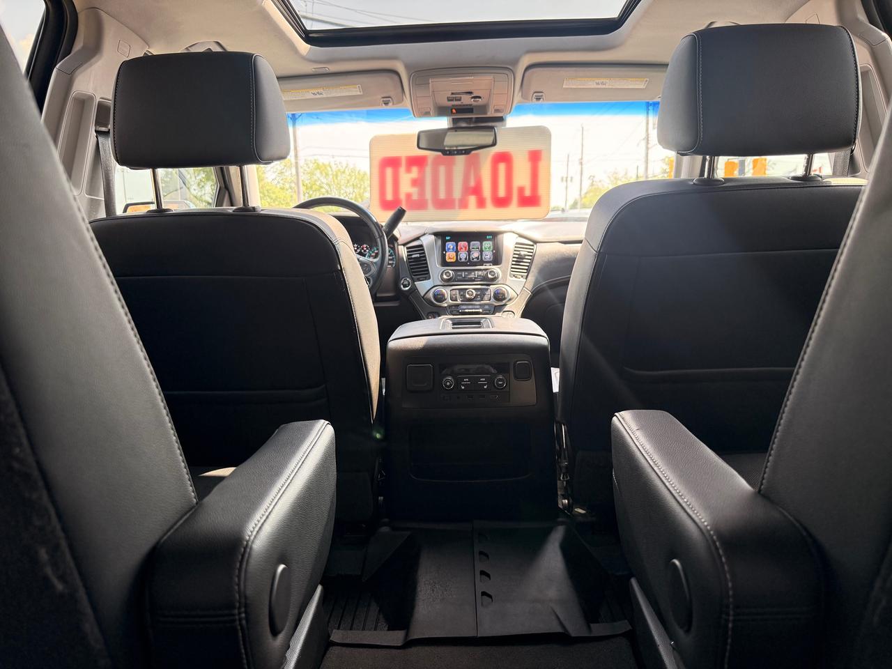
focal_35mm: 24
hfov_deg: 71.6
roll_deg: +1.0
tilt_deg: -7.9
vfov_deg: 56.8
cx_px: 446
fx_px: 618
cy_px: 334
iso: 160
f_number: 1.78
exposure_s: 1/125
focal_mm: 6.76
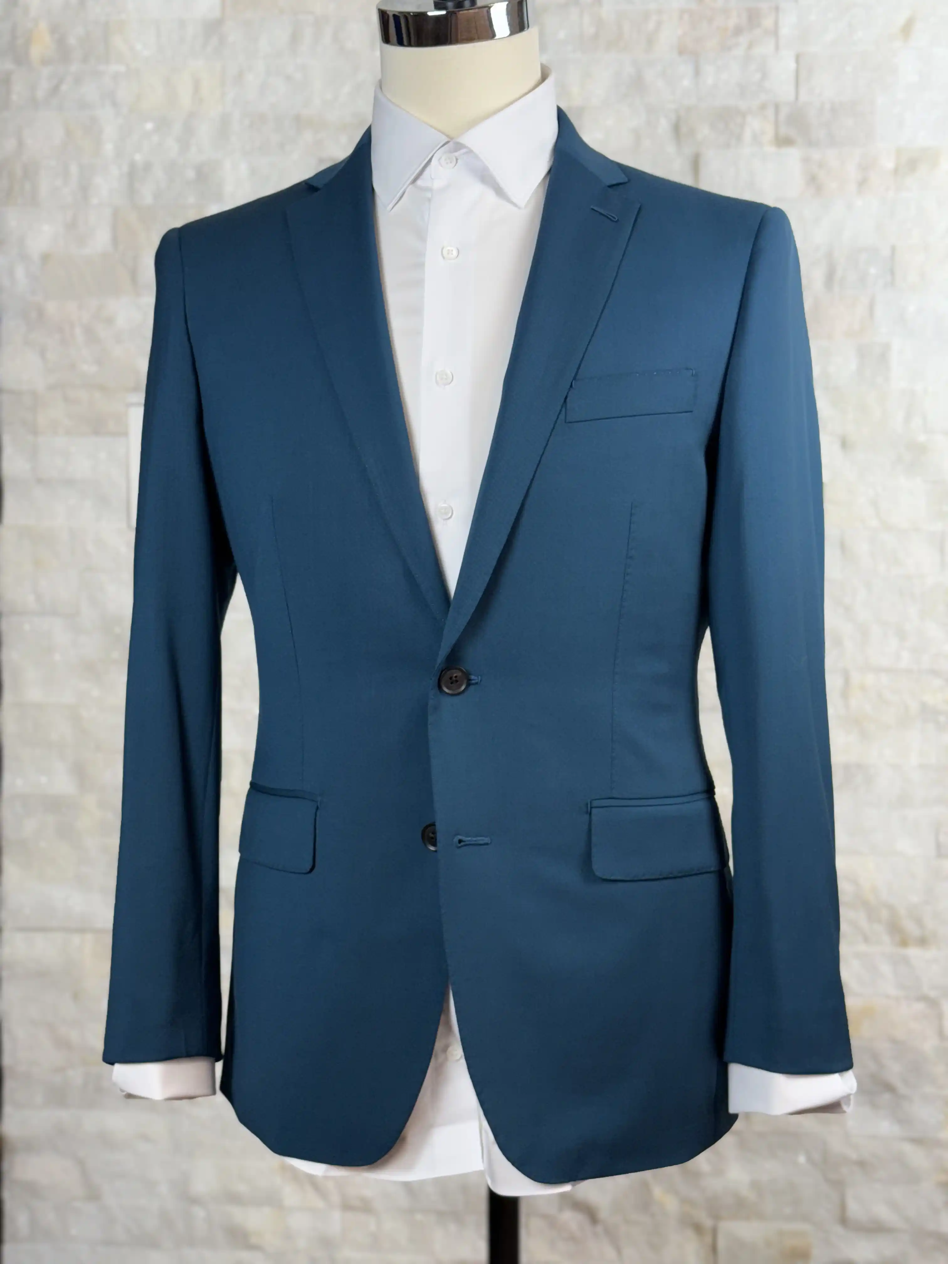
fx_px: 1753
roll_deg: +0.2
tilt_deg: -1.9
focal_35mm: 48
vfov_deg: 39.7
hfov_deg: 30.3
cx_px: 474
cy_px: 632
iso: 50
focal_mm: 6.76
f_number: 1.78
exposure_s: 1/120
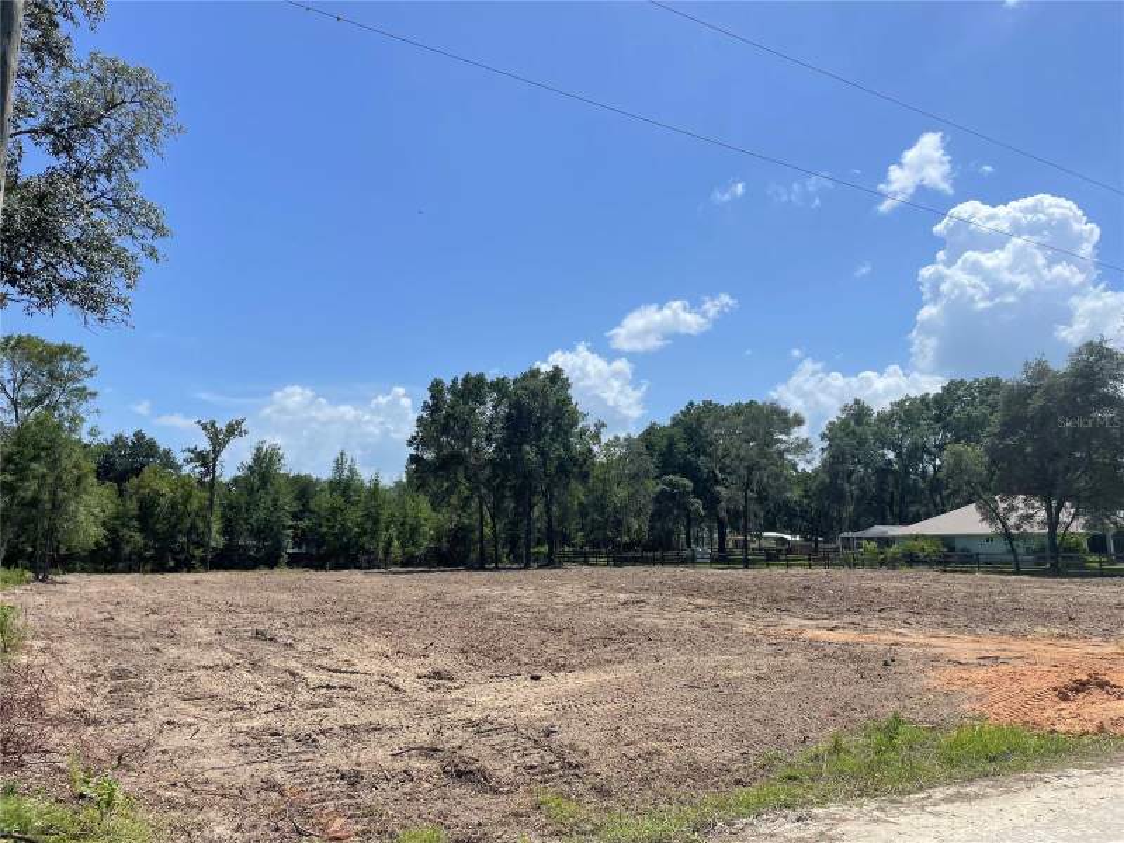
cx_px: 562
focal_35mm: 26
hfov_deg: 67.3
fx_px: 844
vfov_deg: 53.1
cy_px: 422
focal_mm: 4.2
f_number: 1.6
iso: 32
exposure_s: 1/5556
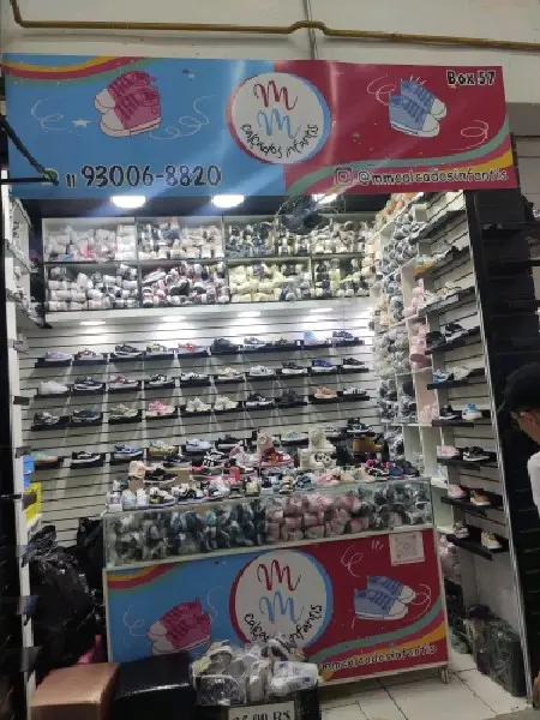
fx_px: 541
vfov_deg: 67.3
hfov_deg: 53.1
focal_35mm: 26
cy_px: 360
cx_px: 270
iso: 113
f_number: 1.75
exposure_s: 1/60.2
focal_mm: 4.77
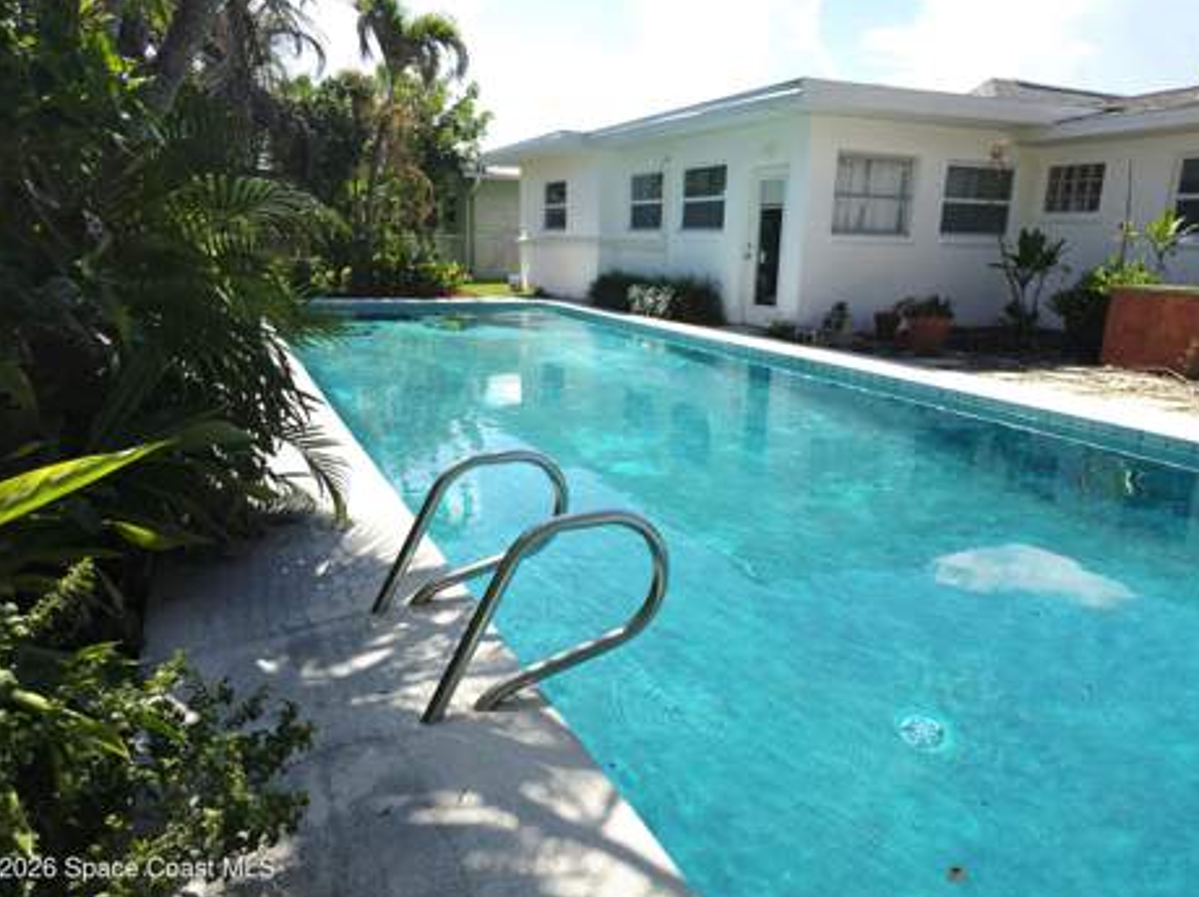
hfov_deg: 71.7
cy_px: 439
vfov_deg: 56.7
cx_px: 602
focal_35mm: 24
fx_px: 830
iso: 12
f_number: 1.7
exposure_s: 1/400
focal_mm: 6.3
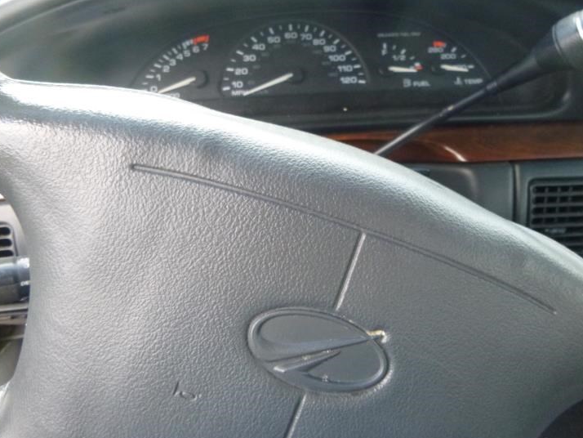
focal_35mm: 28
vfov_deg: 49.7
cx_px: 314
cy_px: 199
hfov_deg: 63.3
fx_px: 472
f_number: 3.9
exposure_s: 1/60
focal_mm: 4.5
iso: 400
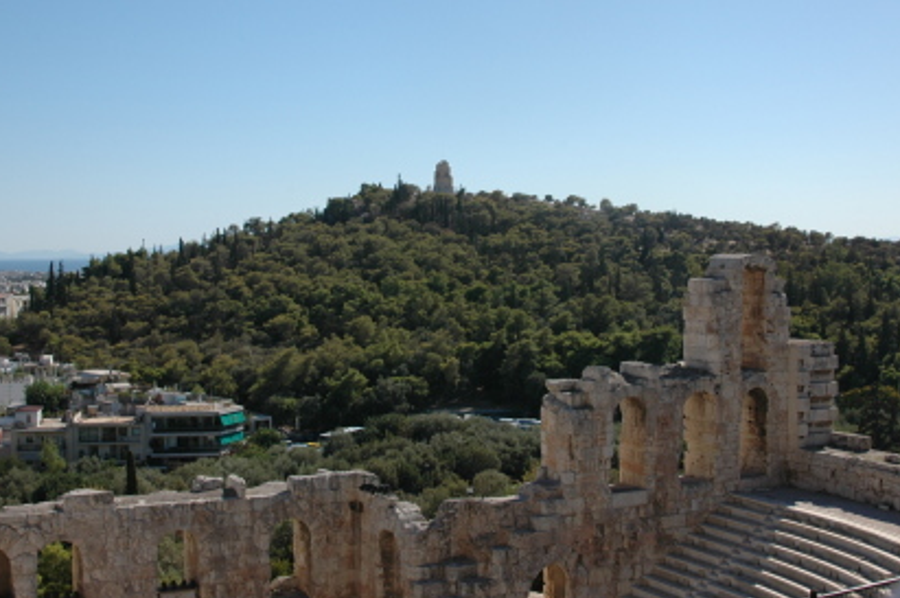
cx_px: 435
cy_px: 258
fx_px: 1273
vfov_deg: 26.4
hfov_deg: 38.9
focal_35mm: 51
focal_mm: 28
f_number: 10
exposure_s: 1/320
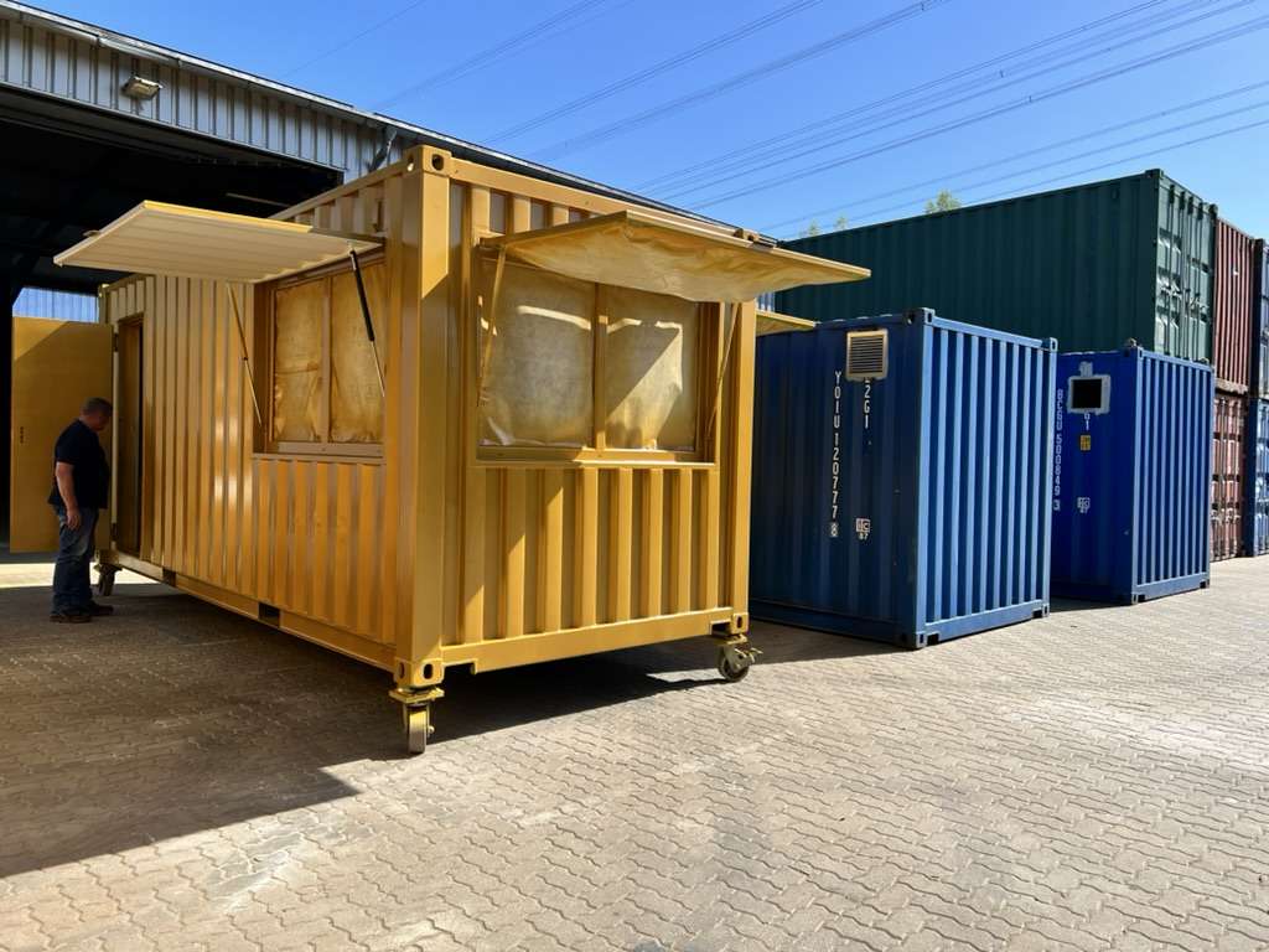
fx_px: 953
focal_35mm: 26
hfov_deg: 67.3
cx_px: 634
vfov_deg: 53.1
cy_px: 476
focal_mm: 5.7
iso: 50
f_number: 1.5
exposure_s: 1/2632
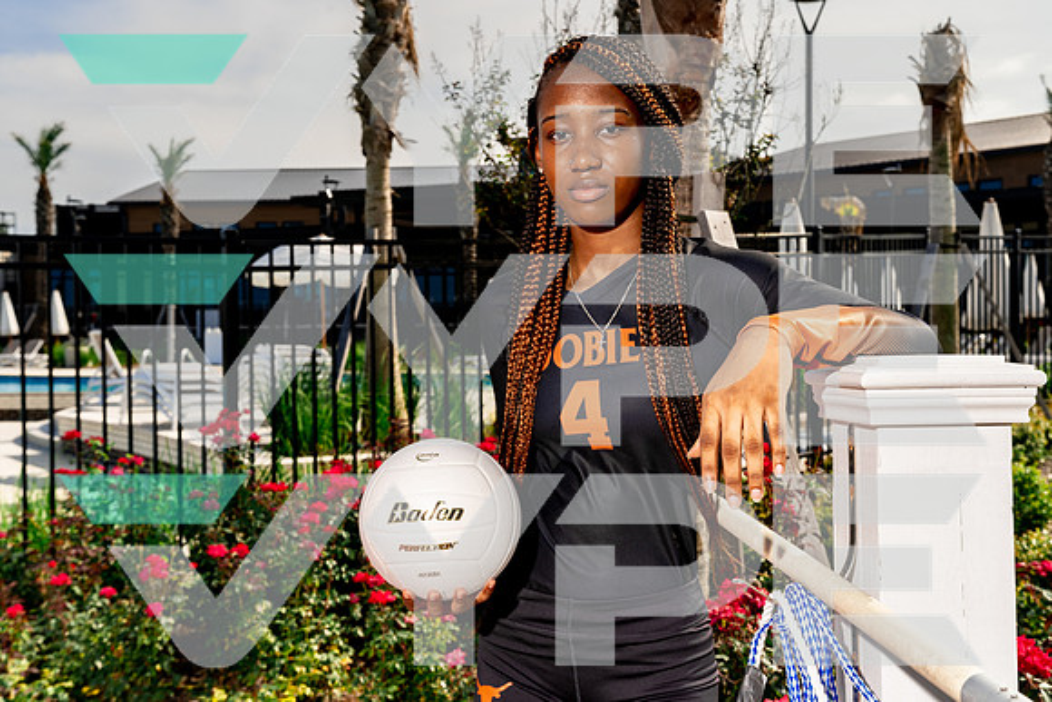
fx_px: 1432
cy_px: 351
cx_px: 526
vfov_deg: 27.5
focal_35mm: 49
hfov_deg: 40.3
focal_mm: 49
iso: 100
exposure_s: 1/250
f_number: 10
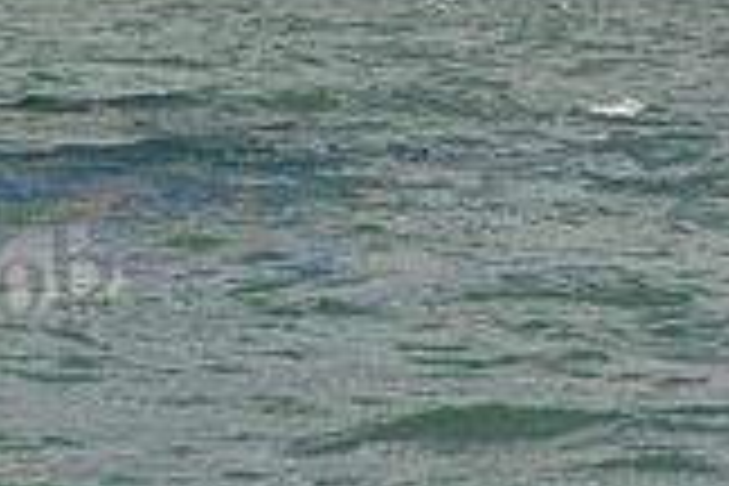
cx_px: -468
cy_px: 97
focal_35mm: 716
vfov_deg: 1.9
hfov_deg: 2.9
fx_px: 14498
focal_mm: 200
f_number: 13
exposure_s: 1/800
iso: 320
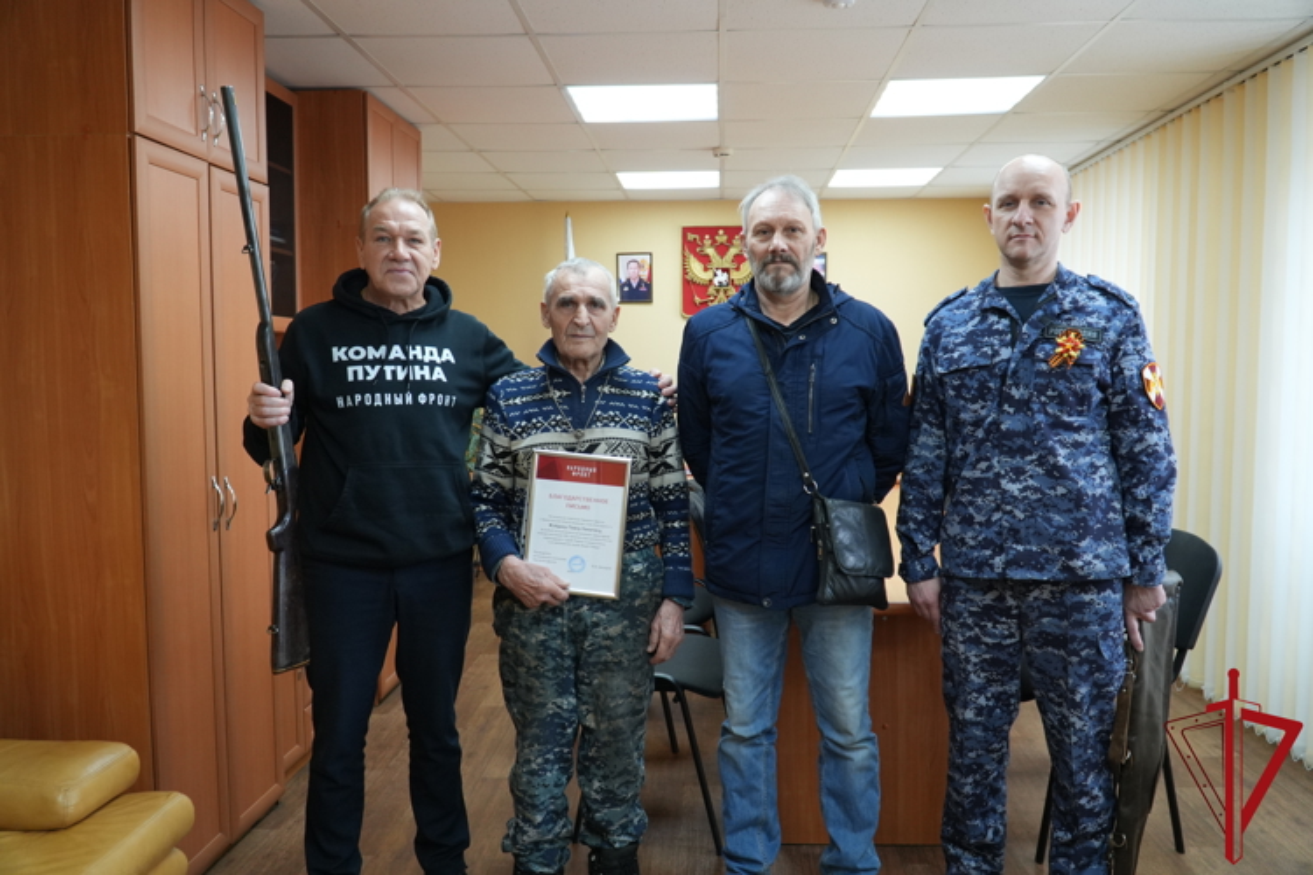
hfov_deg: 67.4
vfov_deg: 47.9
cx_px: 656
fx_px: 985
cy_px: 438
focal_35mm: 27
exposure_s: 1/160
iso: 1000
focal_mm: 18
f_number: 4
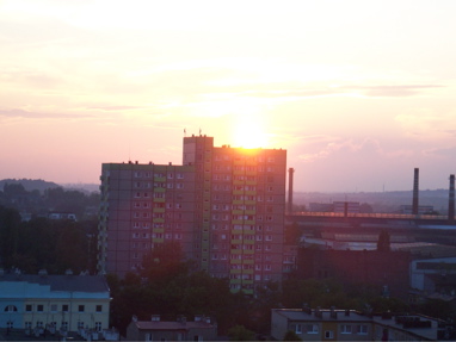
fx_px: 1542
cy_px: 171
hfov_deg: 16.8
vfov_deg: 12.7
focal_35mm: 117
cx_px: 228
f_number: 4.4
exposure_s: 1/125
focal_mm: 19.2
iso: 125
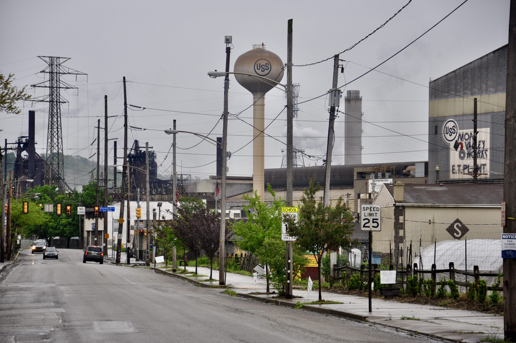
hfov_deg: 15.2
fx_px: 1933
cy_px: 172
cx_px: 258
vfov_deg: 10.1
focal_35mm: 135
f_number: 5.6
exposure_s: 1/400
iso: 400
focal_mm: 90
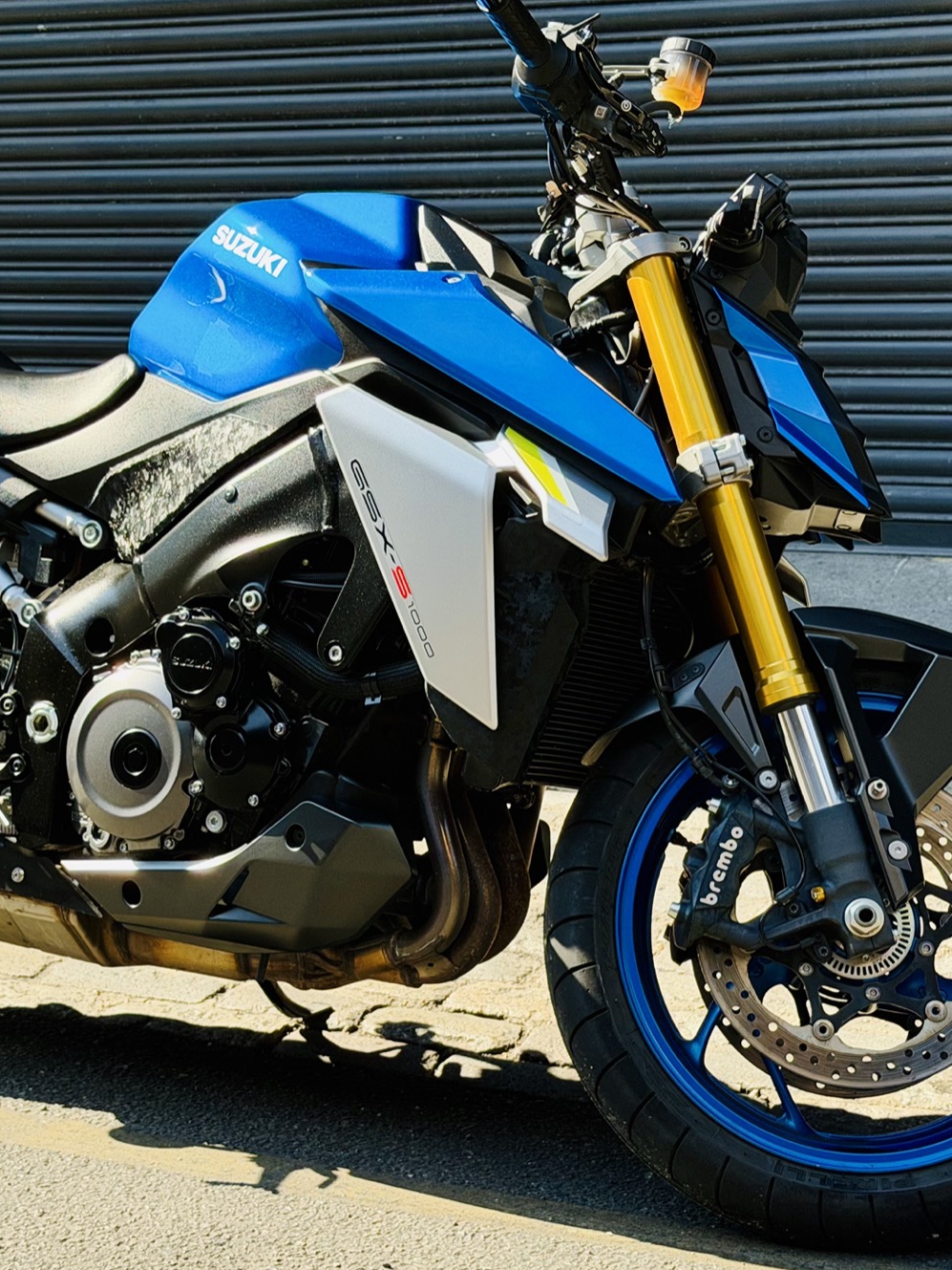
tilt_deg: -10.2
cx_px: 387
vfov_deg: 29.8
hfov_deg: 22.6
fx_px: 2383
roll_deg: +0.5
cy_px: 642
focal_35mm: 65
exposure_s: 1/786
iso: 80
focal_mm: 6.76
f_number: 1.78
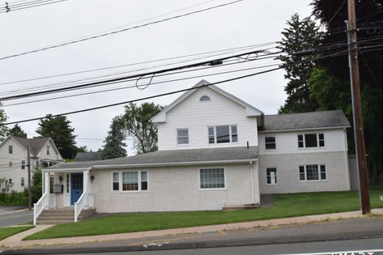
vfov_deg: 35.0
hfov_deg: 50.7
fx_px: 404
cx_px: 190
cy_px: 128
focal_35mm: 38
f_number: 8
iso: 360
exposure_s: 1/250
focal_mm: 24
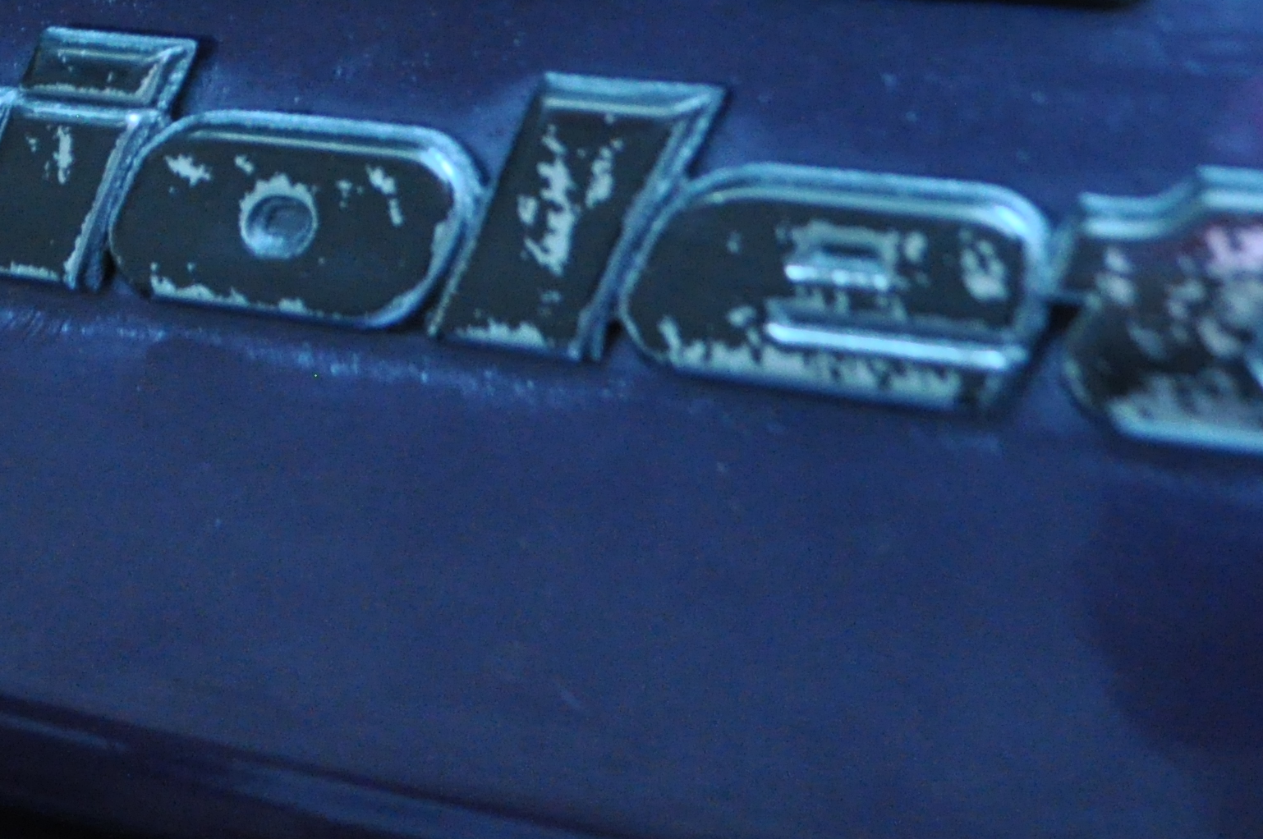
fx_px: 3224
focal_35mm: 92
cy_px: -171
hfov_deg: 21.6
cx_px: 87
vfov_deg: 14.4
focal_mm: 22
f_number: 4
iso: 1600
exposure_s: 1/6
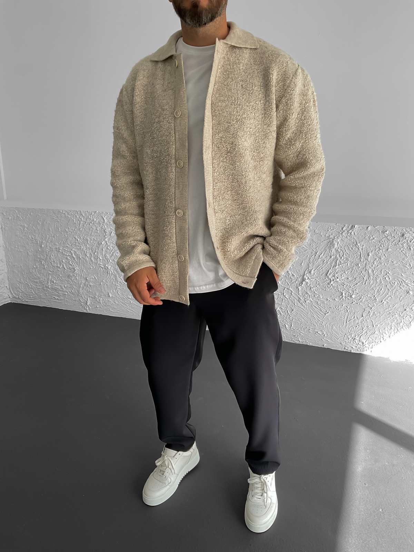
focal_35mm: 29
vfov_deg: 61.7
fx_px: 462
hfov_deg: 48.2
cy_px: 276
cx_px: 207
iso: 16
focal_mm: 3
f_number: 1.8
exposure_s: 1/180
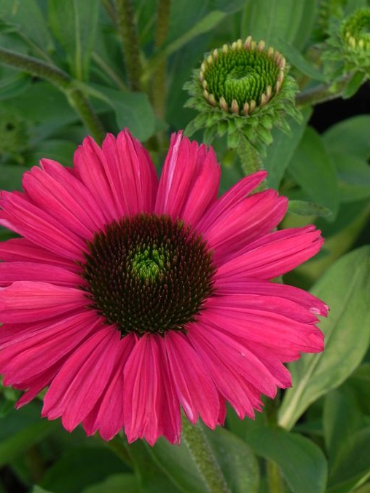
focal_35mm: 124
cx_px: 158
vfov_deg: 15.9
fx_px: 1767
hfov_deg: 12.0
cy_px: 275
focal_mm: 18.8
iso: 160
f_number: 4.5
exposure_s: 1/250
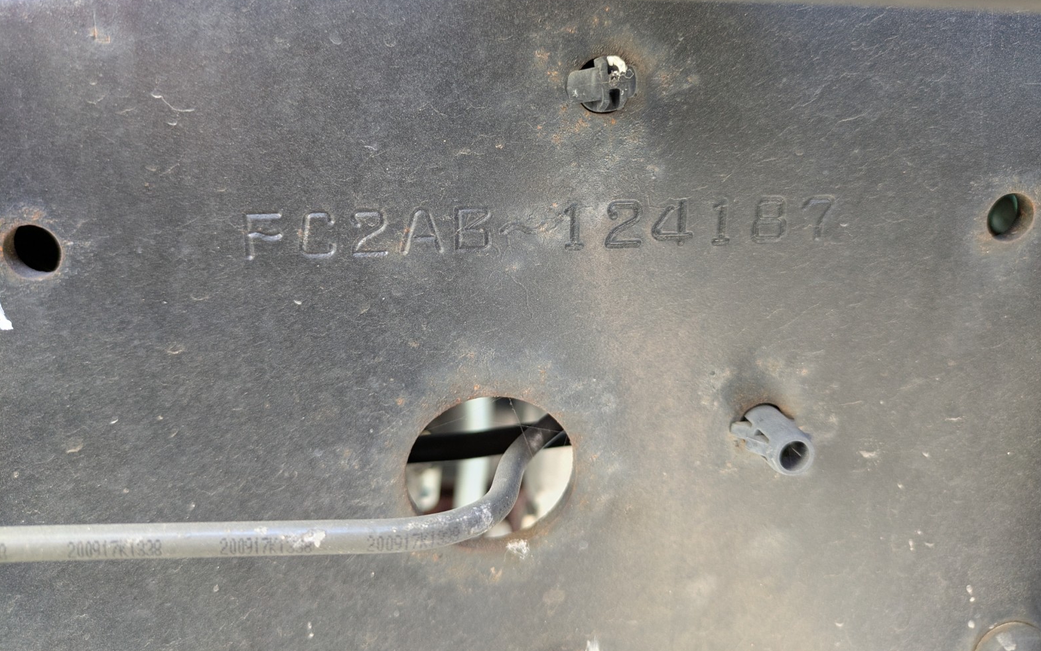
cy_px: 261
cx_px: 526
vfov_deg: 45.8
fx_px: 766
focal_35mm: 27
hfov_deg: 68.4
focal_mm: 5.43
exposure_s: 1/33.3
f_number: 1.89
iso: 184
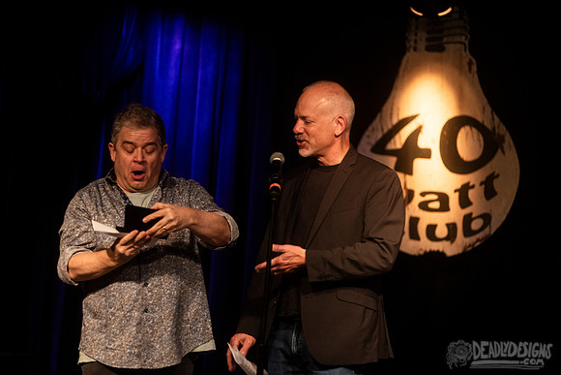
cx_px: 280
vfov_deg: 7.5
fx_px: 2837
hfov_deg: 11.3
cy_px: 162
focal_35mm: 182
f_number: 3.2
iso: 2000
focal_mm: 160
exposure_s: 1/100
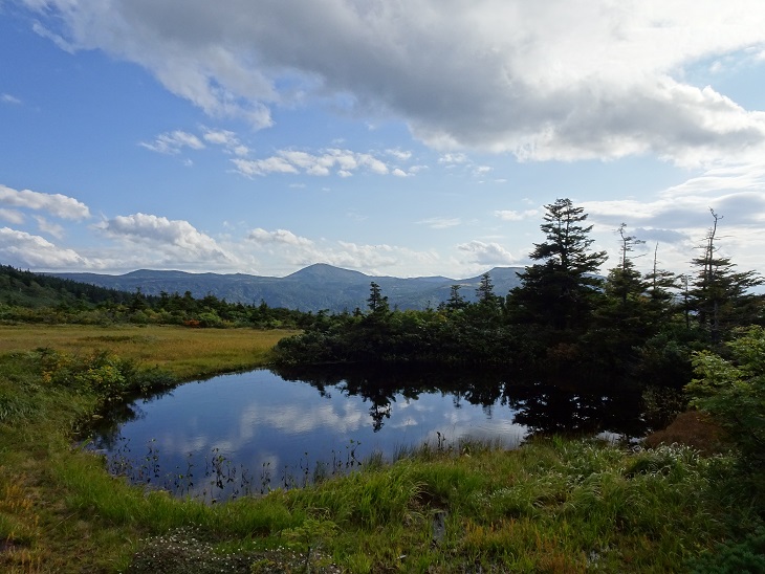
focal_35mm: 24
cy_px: 287
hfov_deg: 71.6
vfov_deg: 56.8
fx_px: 531
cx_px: 382
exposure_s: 1/400
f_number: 5
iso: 80
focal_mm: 4.1
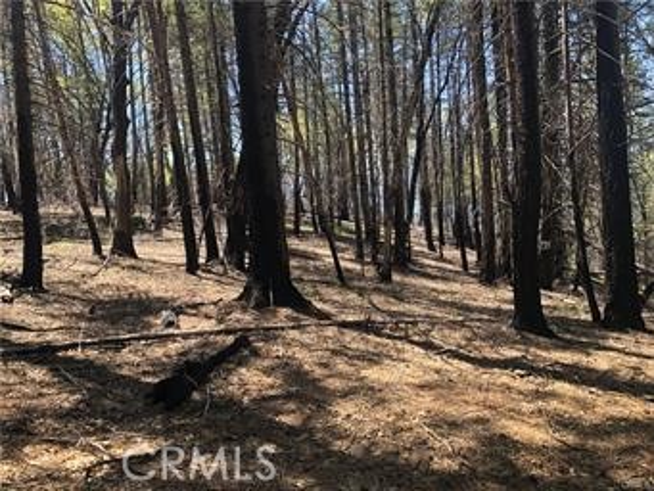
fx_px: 529
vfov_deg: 49.8
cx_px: 327
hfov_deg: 63.4
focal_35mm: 28
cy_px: 246
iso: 20
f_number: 1.8
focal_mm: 3.99
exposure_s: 1/264
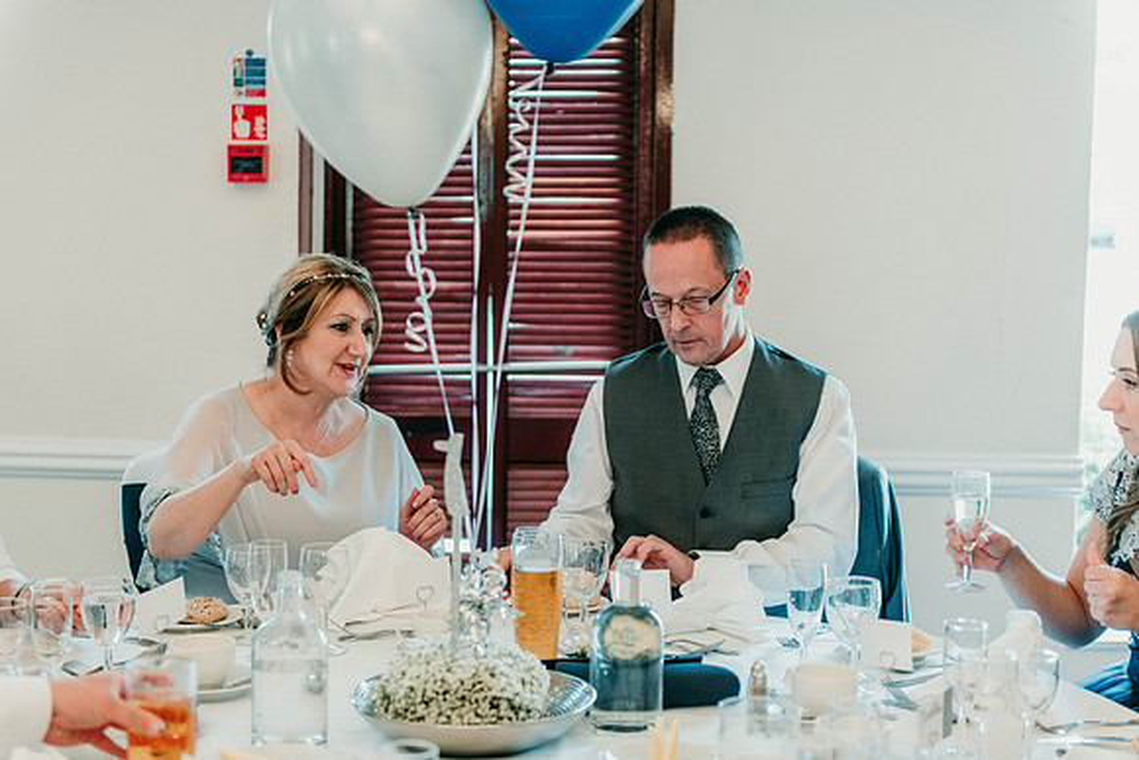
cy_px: 380
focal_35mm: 70
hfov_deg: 28.8
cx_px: 570
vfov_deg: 19.4
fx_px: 2218
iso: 2200
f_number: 2.8
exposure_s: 1/200
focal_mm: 70
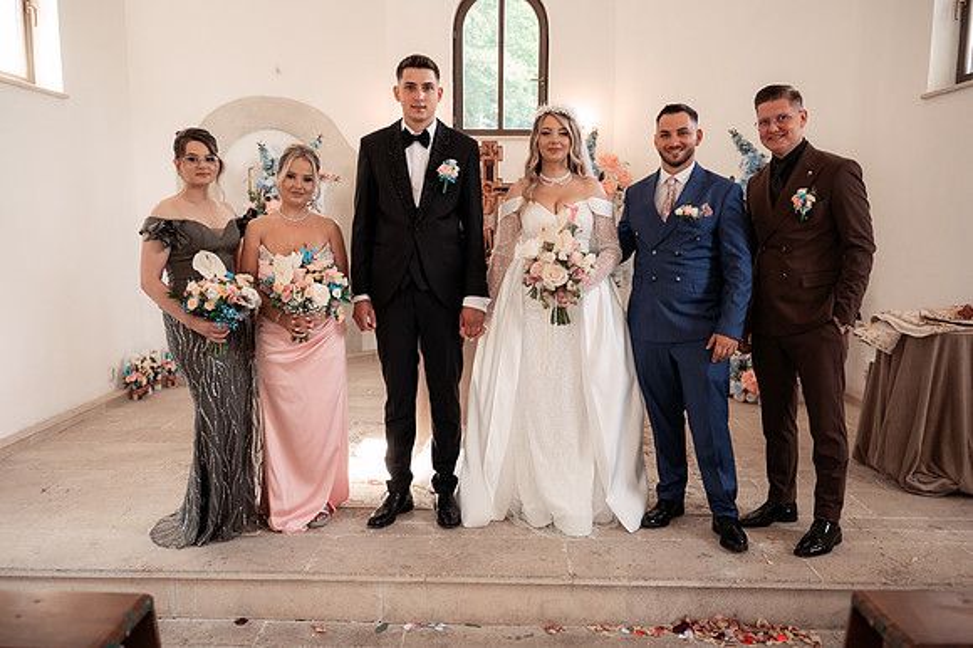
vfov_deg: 46.4
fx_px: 756
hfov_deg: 65.5
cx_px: 486
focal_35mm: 28
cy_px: 324
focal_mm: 28
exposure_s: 1/200
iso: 1600
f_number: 3.5
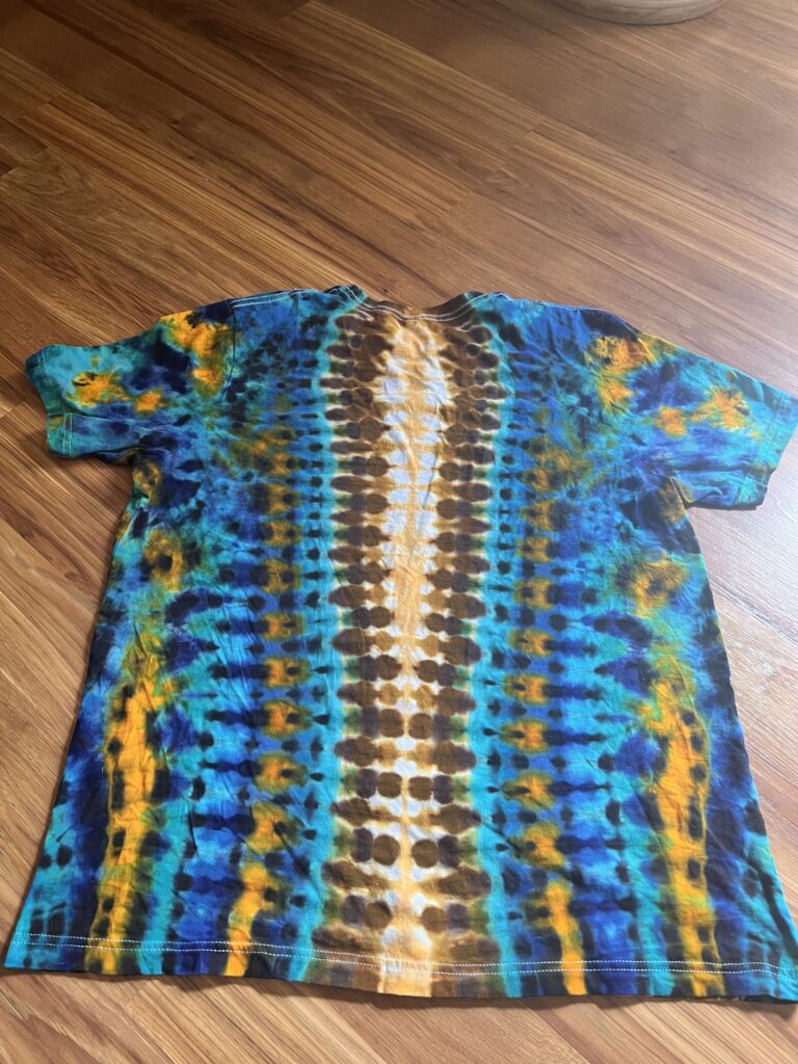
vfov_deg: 67.3
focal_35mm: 26
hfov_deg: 53.1
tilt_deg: -60.2
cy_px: 532
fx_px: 799
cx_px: 399
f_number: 1.5
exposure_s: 1/60
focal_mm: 5.7
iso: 160
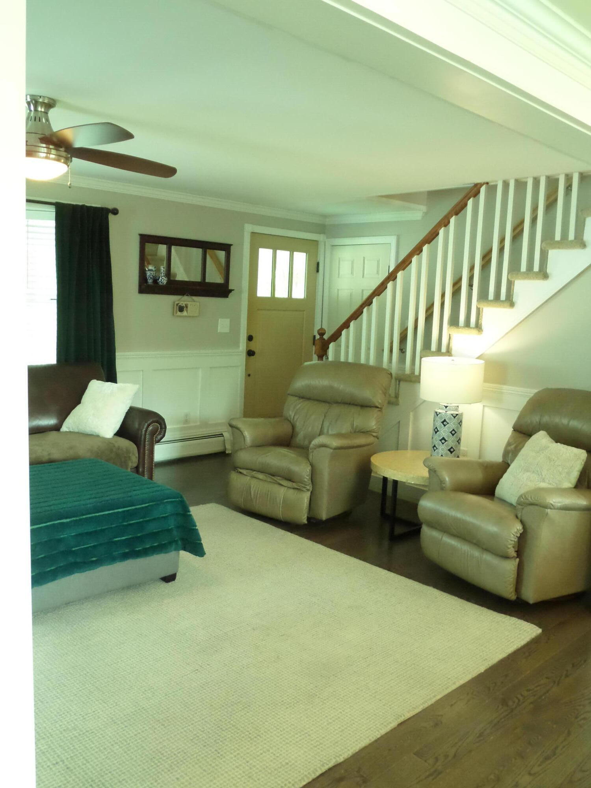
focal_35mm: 32
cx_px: 296
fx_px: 728
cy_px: 394
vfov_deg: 56.8
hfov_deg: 44.2
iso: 400
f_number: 3.4
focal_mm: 5.3
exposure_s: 1/15
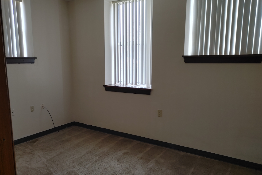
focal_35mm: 28
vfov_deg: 46.4
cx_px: 127
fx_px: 204
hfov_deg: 65.5
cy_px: 93
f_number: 1.8
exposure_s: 1/40
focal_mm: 5.58
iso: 100
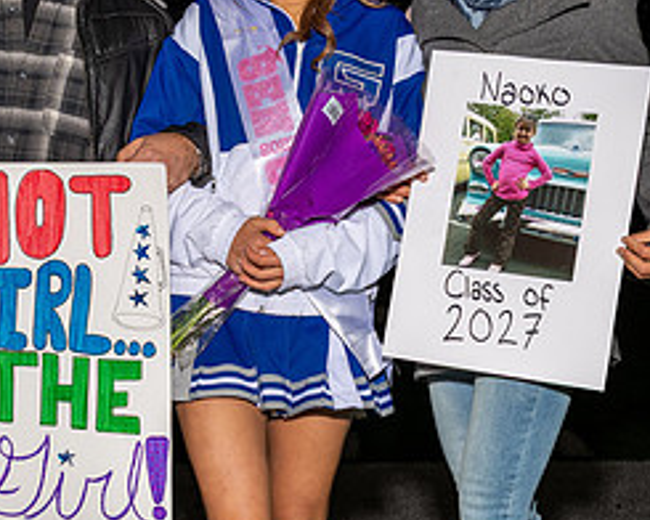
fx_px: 1443
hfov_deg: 25.4
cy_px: 331
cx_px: 336
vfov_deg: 20.4
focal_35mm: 75
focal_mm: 24
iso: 200
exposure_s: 1/200
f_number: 8
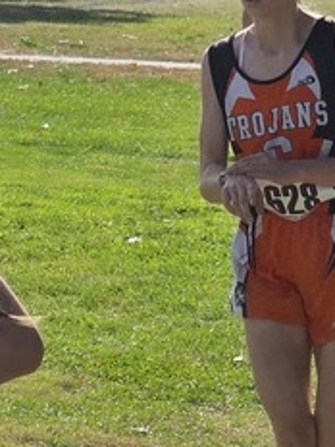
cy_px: 368
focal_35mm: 304
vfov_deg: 6.5
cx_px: -285
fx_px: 3923
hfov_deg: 4.8
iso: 50
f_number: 2.4
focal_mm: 7.9
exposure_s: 1/2859
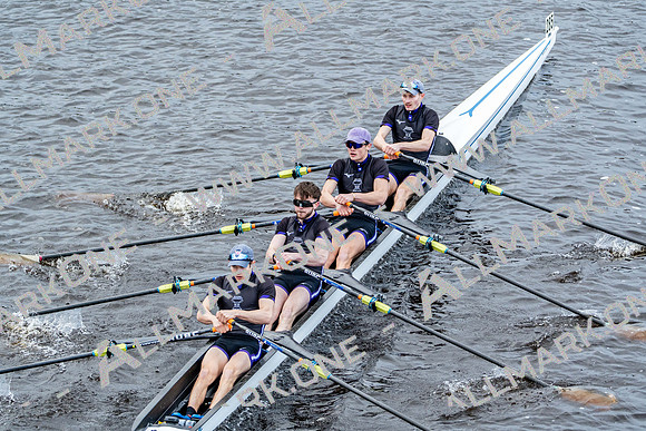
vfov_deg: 5.0
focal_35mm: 277
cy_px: 216
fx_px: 4972
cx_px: 323
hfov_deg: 7.4
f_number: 5.6
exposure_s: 1/1250
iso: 1600
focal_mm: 277
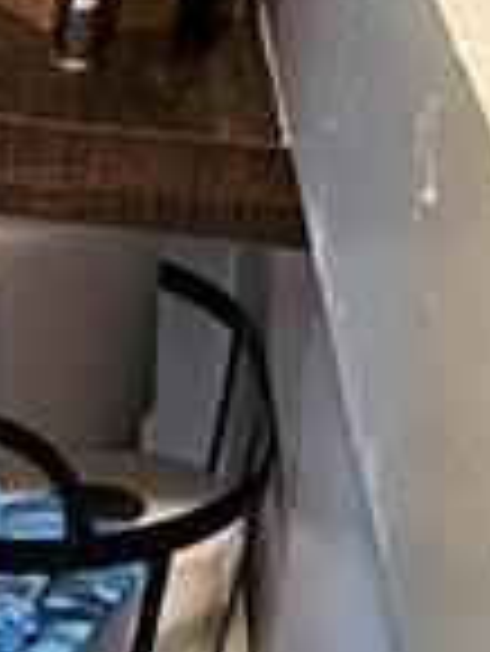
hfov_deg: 9.6
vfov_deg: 13.3
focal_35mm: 148
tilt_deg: -22.7
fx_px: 2789
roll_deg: -0.6
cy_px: 400
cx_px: -346
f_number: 1.8
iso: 320
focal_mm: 3.99
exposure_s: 1/60
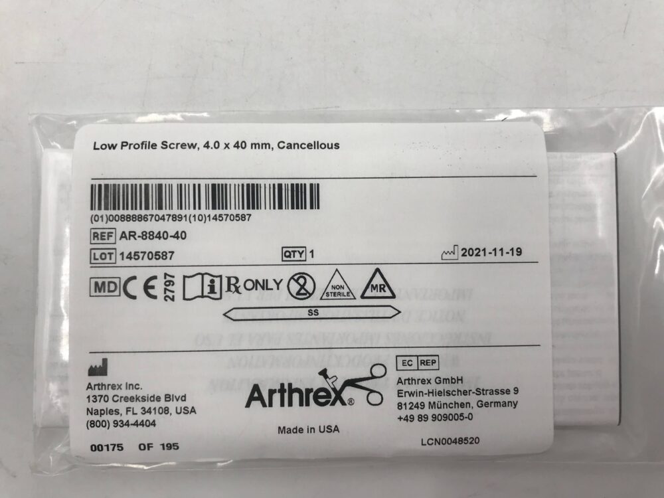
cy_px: 249
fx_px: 537
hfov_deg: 63.4
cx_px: 332
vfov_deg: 49.7
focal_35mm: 28
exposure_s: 1/129
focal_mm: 3.99
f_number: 1.8
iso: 20
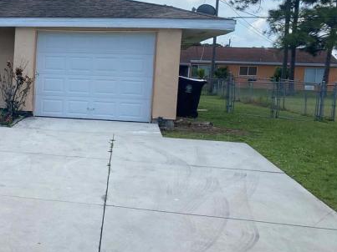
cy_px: 129
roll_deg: -1.8
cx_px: -54
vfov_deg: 23.6
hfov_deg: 27.8
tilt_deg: -7.4
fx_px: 603
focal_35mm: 62
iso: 32
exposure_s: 1/1093
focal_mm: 4.25
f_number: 1.8
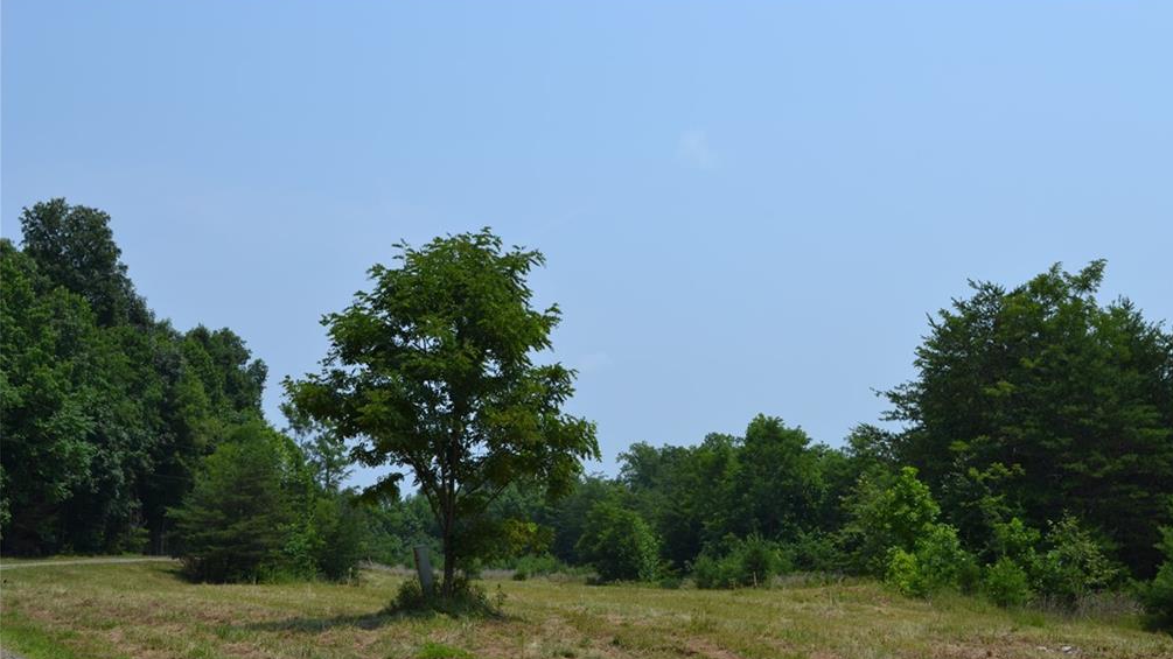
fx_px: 1493
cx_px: 596
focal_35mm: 48
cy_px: 388
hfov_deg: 42.9
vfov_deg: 24.9
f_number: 8
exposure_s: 1/250
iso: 100
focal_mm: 30
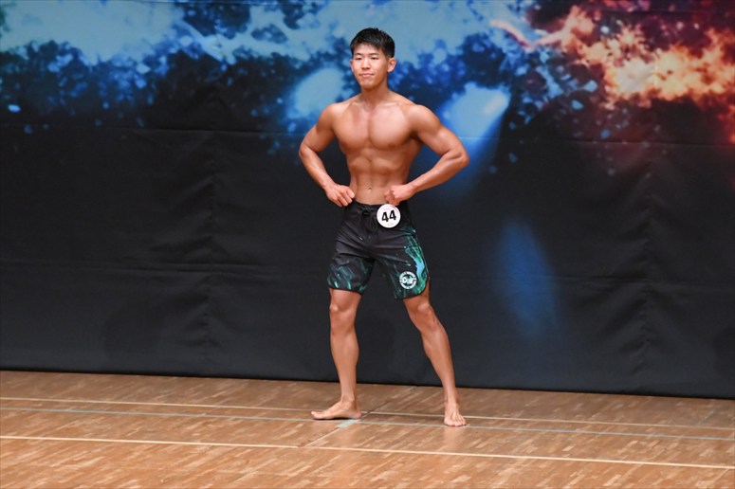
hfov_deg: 6.9
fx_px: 6122
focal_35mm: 300
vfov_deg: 4.6
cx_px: 368
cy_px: 244
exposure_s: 1/400
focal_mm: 200
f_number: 5.6
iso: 8000
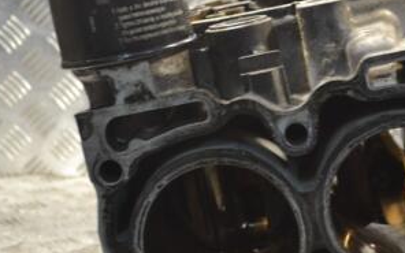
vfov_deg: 13.2
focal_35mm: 99
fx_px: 1093
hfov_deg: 20.6
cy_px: 137
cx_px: 353
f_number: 4.8
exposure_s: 1/60
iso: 720
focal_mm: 32
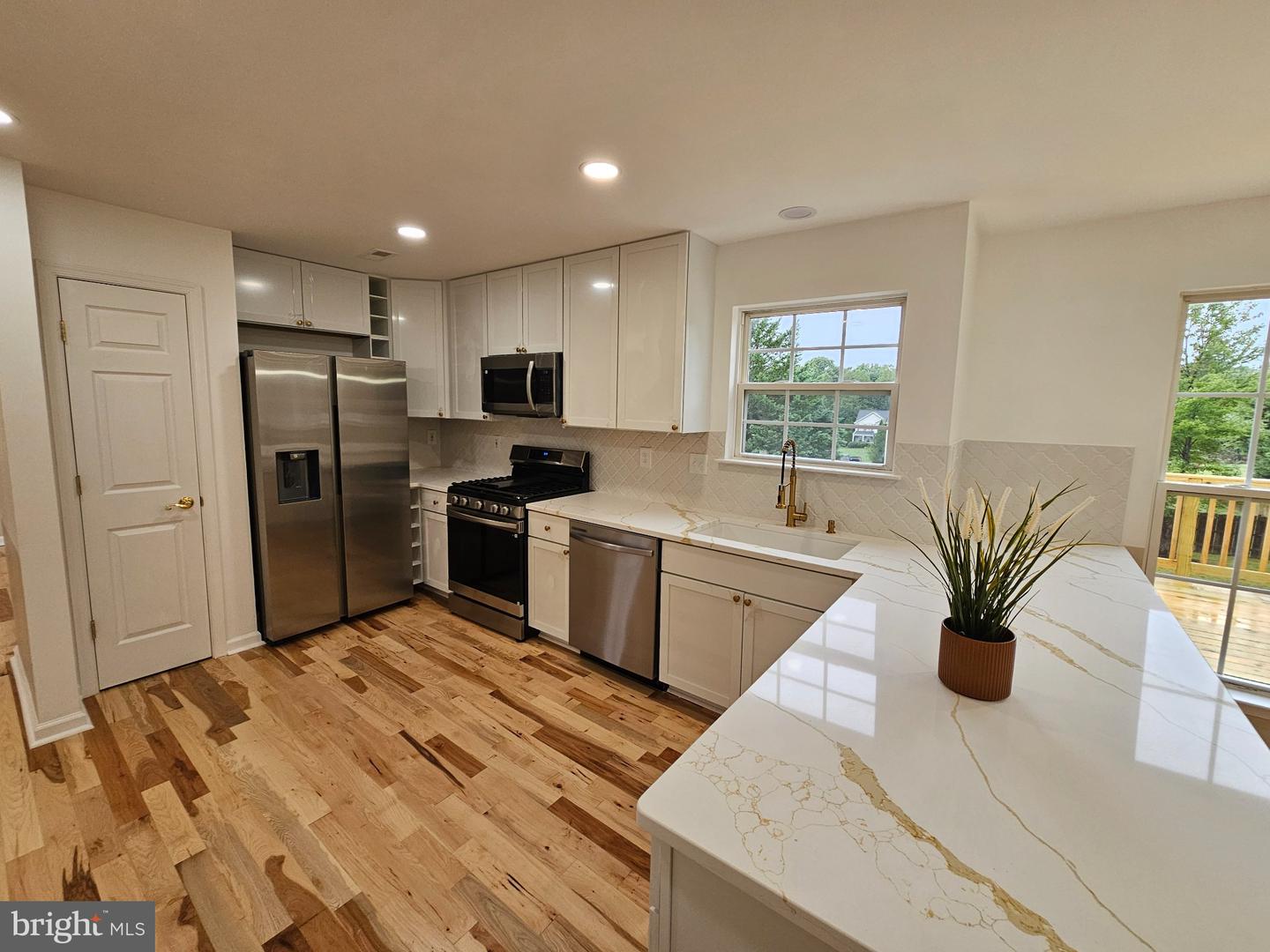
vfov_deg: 89.9
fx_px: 477
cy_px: 476
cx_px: 635
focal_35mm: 13
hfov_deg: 106.2
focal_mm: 2.2
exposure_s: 1/120
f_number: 2.2
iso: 80
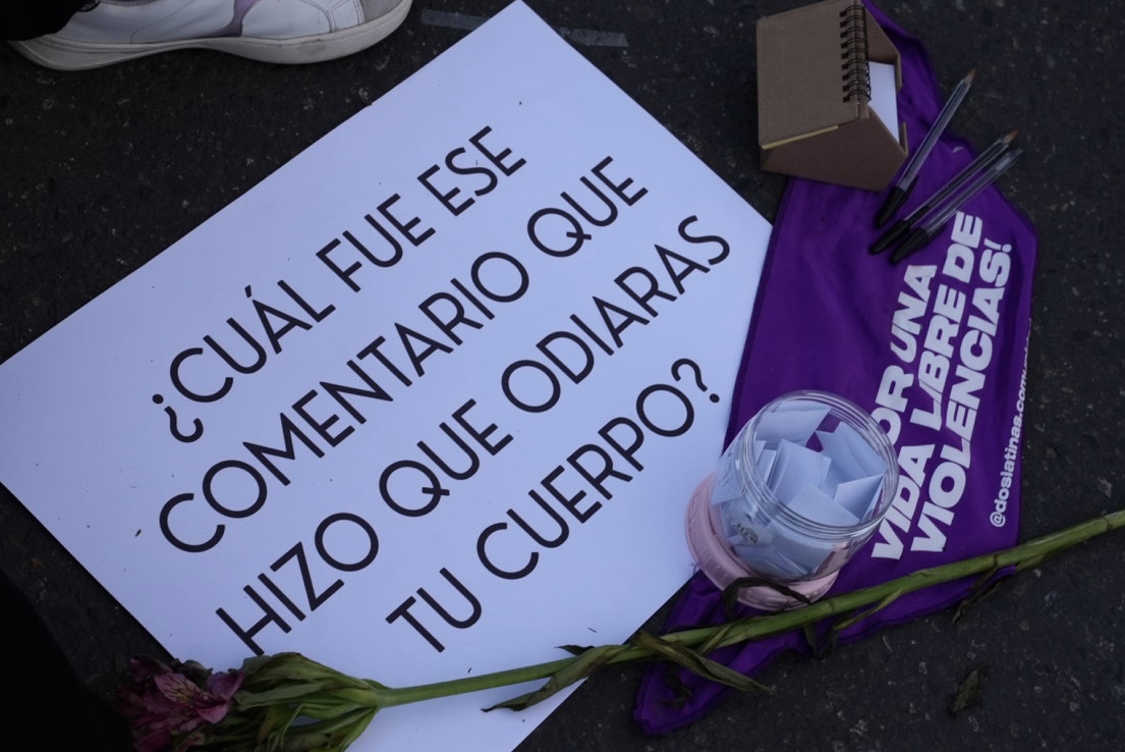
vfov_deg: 17.1
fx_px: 2502
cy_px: 377
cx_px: 505
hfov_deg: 25.3
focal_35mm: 80
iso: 640
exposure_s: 1/50
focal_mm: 54.7
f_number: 8
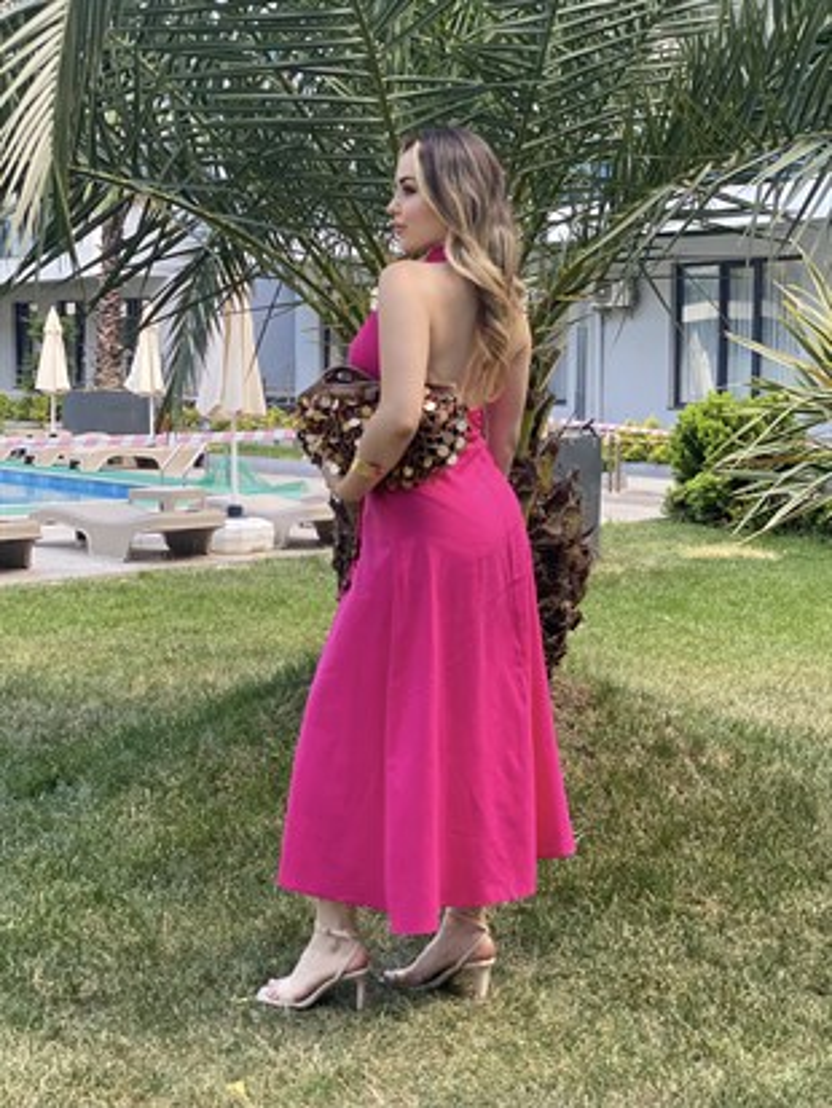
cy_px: 554
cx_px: 416
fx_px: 1666
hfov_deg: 28.0
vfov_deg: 36.8
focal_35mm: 52
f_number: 2
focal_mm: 6
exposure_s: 1/122
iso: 160
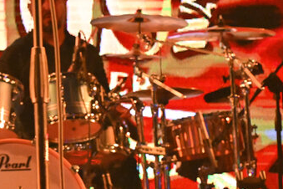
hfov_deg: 13.3
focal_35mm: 148
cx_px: -91
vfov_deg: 9.1
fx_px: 1163
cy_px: -84
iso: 6400
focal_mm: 49
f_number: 5
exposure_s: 1/320
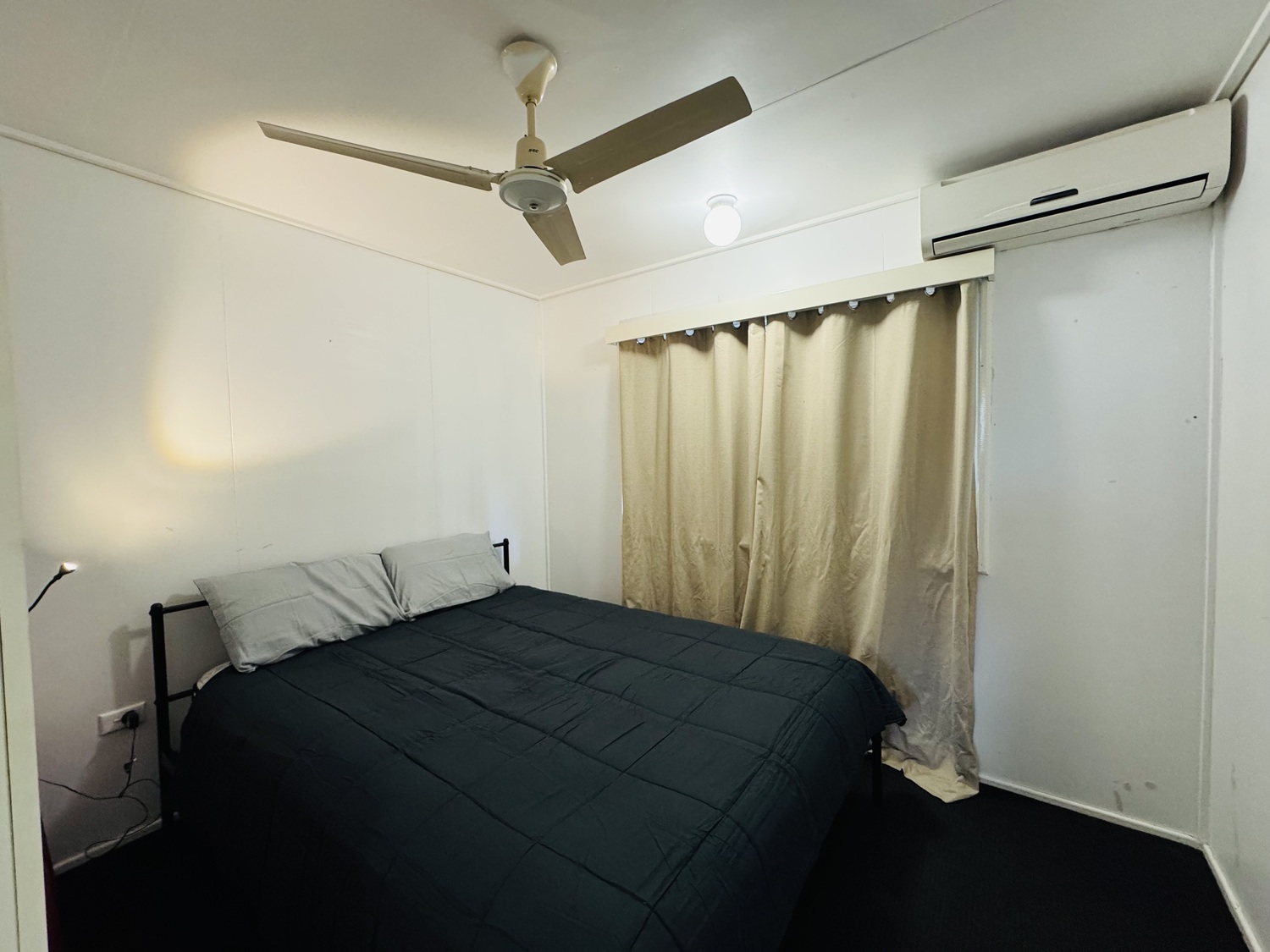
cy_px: 476
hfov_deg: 102.1
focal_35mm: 14
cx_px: 635
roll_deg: +1.3
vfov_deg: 85.7
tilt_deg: -1.8
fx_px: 514
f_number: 2.2
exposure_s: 1/50
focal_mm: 2.22
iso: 320
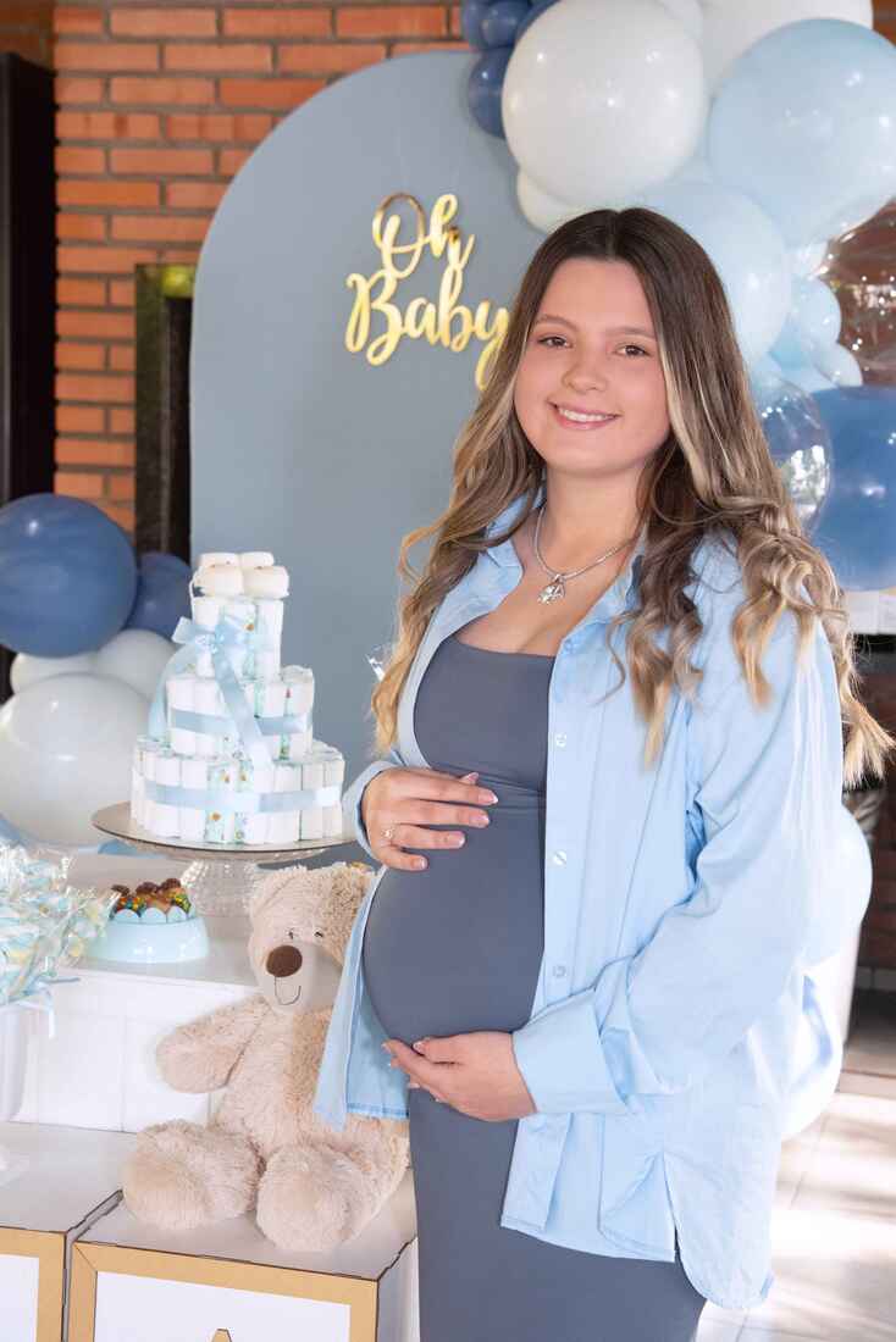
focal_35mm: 62
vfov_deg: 32.4
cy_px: 671
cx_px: 448
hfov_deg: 21.9
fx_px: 2313
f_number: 7.1
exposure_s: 1/160
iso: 2500
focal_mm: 62
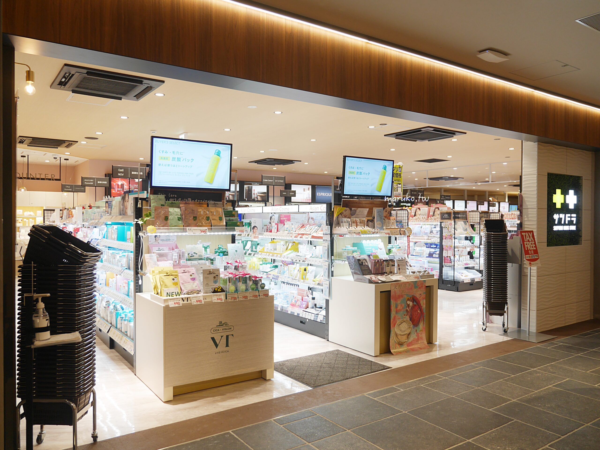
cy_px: 225
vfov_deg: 53.1
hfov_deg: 67.3
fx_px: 451
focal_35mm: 26
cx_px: 300
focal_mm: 13
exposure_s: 1/125
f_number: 2.8
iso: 200
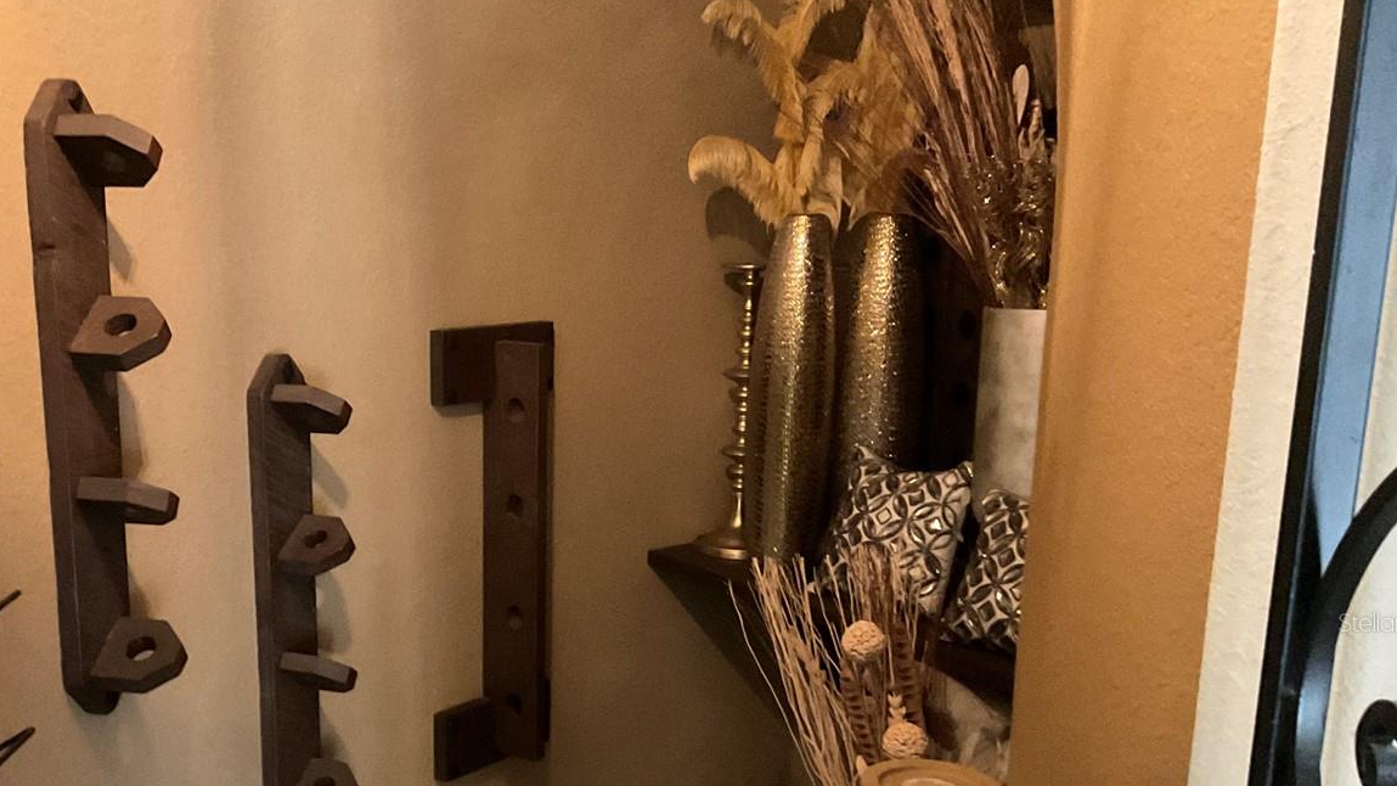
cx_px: 480
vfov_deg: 26.6
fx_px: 1630
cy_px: 622
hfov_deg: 45.8
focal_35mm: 44
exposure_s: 1/24
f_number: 1.8
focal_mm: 3
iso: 500
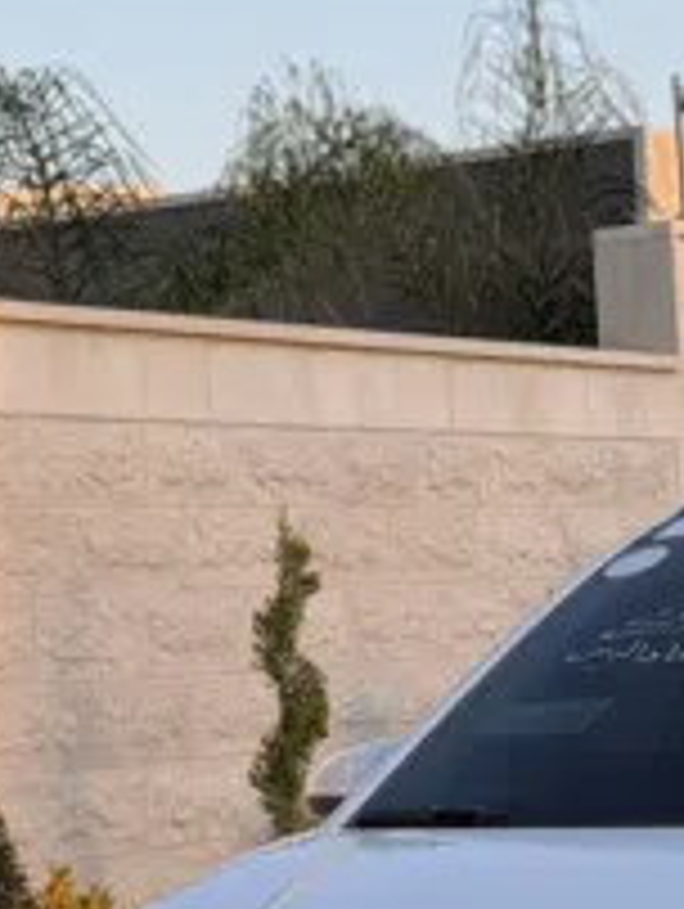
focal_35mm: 76
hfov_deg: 19.3
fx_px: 1998
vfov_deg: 24.6
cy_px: 878
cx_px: 472
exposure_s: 1/909
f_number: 1.78
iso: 80
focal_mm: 6.76
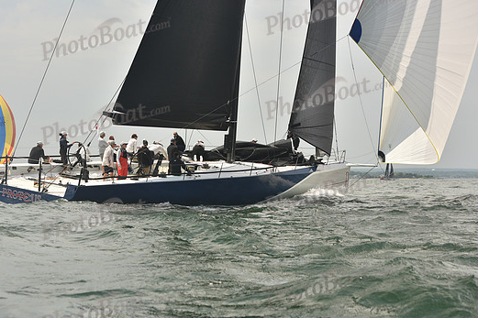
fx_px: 1035
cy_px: 156
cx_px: 218
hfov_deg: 26.0
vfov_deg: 17.5
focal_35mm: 78
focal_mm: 70
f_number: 5.6
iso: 250
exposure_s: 1/640
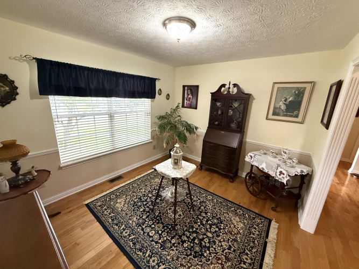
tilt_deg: -12.8
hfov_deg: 102.1
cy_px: 134
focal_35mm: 14
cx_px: 180
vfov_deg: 85.7
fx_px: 145
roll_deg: -1.5
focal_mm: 2.22
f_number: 2.2
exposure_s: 1/120
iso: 320
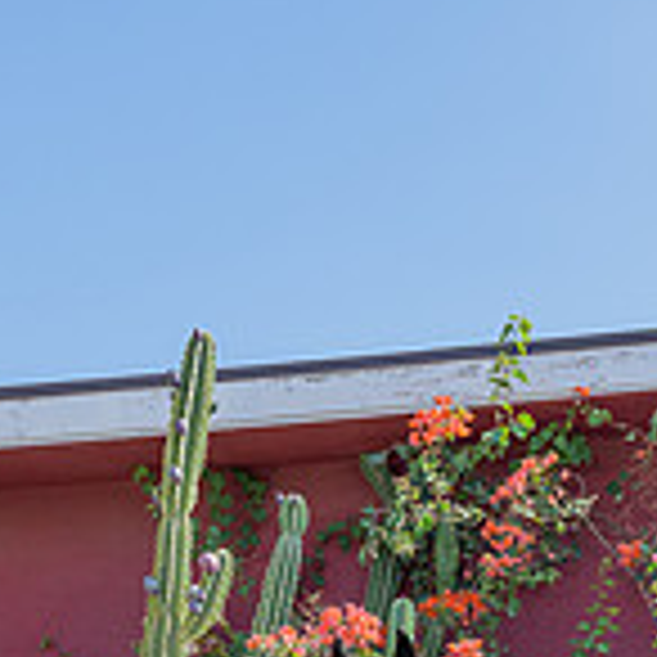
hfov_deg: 16.7
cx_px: 650
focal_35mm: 102
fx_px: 2190
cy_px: 950
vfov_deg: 15.8
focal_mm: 24
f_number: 7.1
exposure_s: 1/200
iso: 125
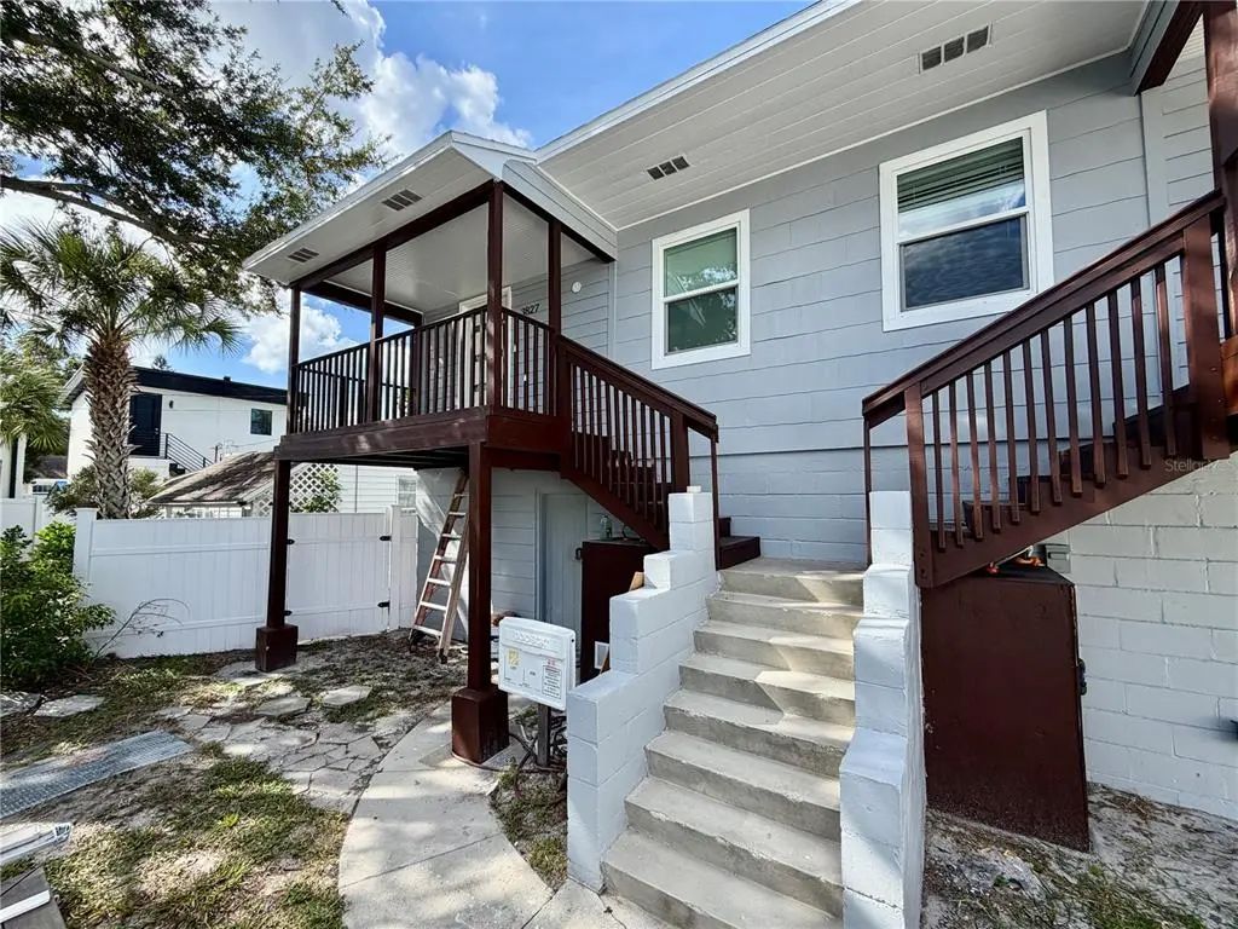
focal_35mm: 14
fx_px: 501
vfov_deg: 85.7
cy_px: 464
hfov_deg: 102.1
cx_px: 619
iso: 40
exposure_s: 1/638
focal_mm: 2.22
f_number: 2.2
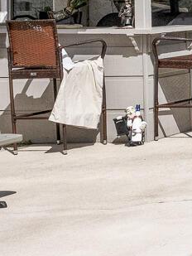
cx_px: 756
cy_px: -59
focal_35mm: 109
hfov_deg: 8.2
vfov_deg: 17.1
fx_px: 806
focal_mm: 14
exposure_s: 1/3200
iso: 500
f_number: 8
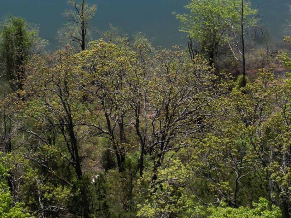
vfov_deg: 16.8
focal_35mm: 78
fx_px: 656
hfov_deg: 24.8
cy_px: -129
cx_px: 81
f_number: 1.7
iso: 120
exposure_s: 1/3200
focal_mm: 6.72
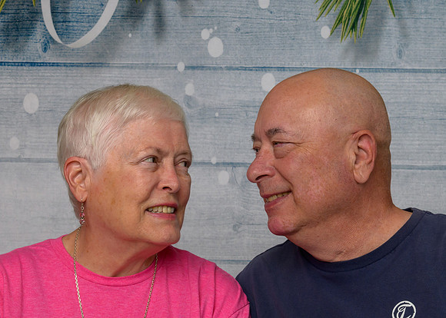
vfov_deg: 17.0
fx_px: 1066
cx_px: 214
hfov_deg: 23.6
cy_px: 180
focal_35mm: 84
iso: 400
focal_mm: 40
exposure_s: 1/125
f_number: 10
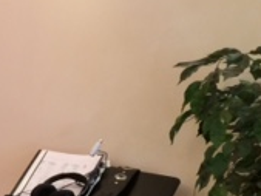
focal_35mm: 110
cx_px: -212
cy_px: 108
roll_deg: -1.3
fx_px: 830
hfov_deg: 15.4
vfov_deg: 13.5
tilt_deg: -10.9
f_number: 2.2
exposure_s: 1/33
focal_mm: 4.15
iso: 125
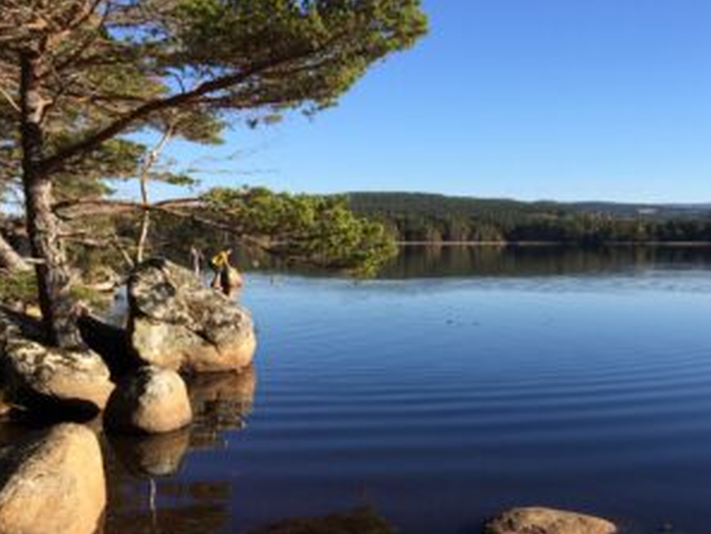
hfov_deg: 47.2
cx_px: 462
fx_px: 801
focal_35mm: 39
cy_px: 302
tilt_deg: -5.1
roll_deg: +1.1
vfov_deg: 36.8
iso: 32
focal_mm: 4.15
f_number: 2.2
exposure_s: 1/1368
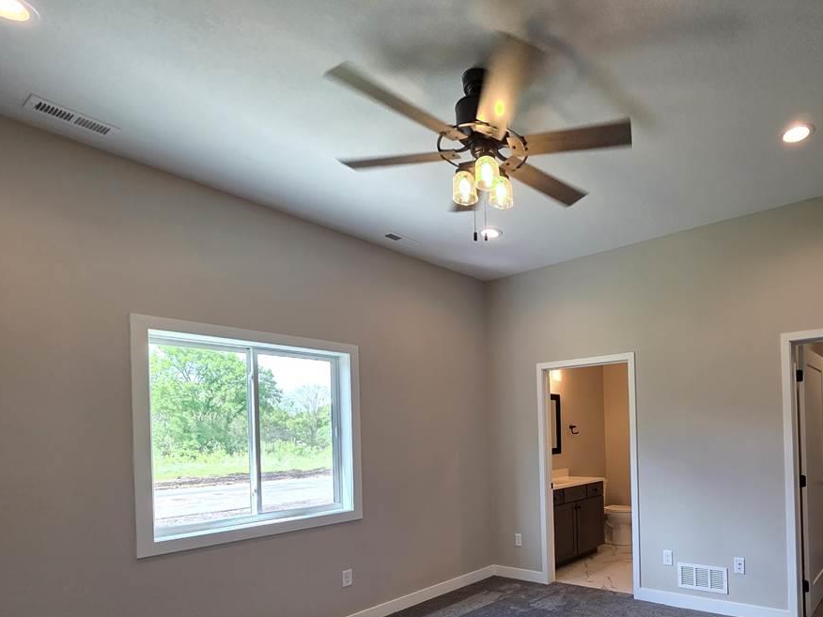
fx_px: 452
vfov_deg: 65.9
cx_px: 588
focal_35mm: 19
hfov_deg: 79.9
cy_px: 436
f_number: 2.2
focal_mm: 2.2
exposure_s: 1/120
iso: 125
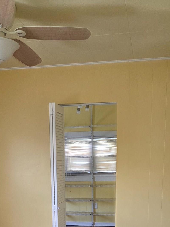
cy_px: 221
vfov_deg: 35.0
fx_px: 327
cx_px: 88
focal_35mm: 50
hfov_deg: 29.1
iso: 250
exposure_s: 1/120
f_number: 1.8
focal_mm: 5.4
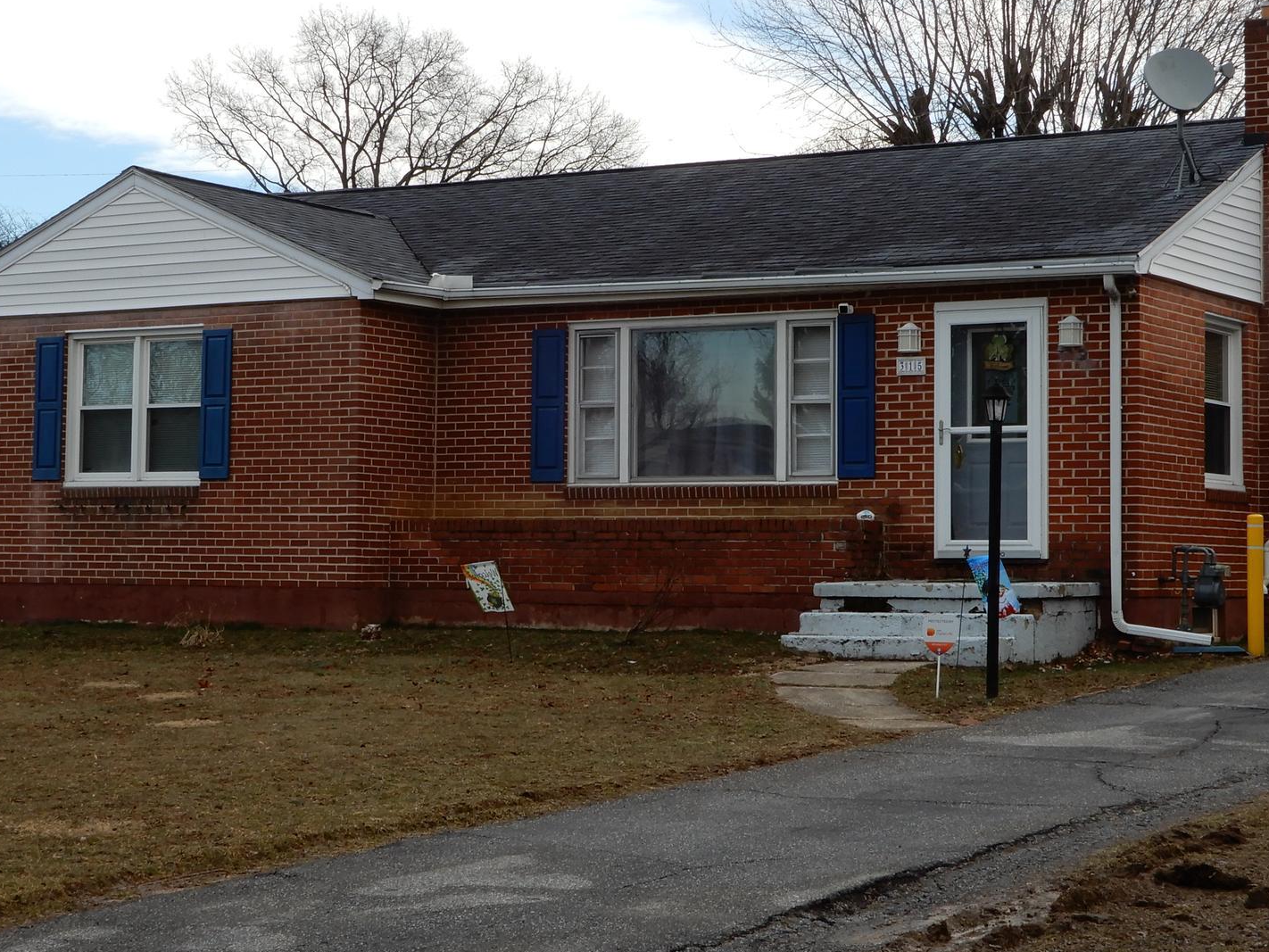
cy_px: 387
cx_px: 603
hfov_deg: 27.0
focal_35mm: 72
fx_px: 2640
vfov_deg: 20.4
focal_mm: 8.9
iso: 80
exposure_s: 1/160
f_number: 5.6
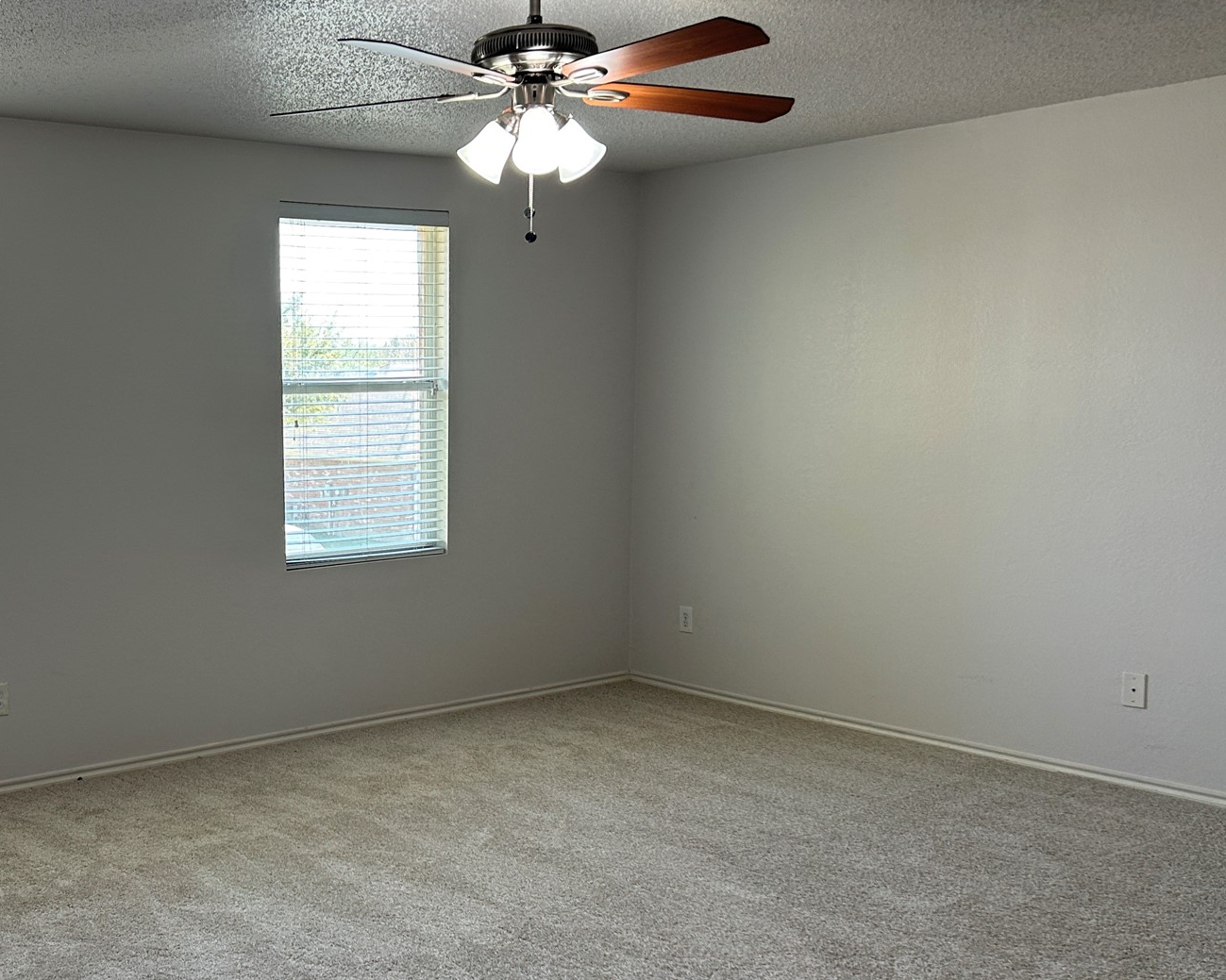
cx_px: 291
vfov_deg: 37.2
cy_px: 593
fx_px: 1451
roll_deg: +1.7
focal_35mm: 40
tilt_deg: -8.2
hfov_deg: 44.1
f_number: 1.5
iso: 64
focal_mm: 5.7
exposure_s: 1/135
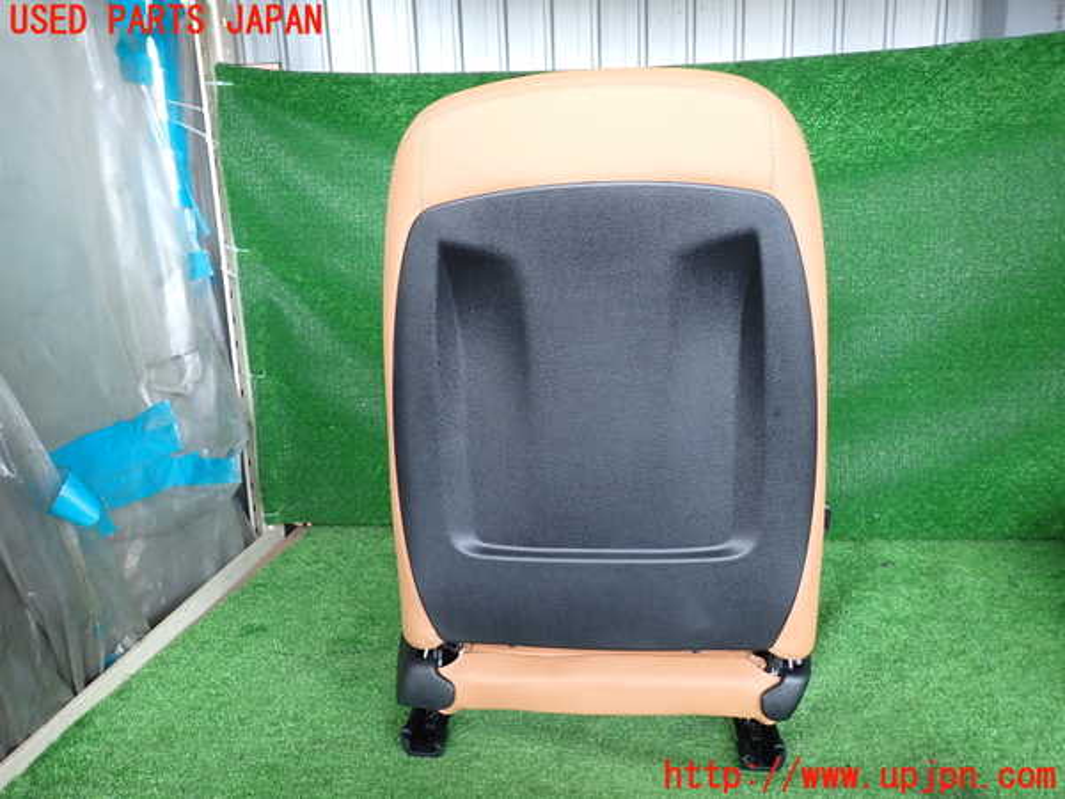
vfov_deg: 54.9
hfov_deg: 69.4
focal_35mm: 25
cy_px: 400
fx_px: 769
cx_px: 532
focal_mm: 4.5
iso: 200
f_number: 2
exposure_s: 1/100
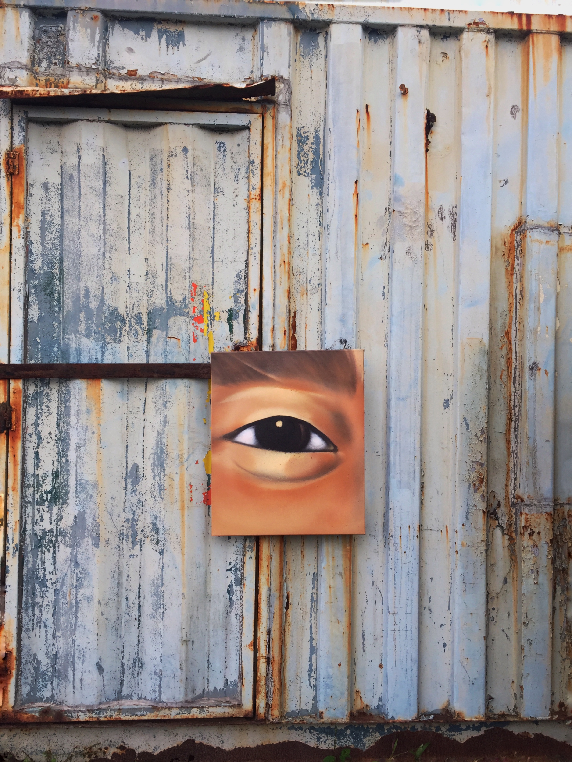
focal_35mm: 29
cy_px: 381
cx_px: 286
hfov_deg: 48.2
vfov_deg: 61.7
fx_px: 639
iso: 32
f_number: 2.2
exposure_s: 1/139
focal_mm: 4.15
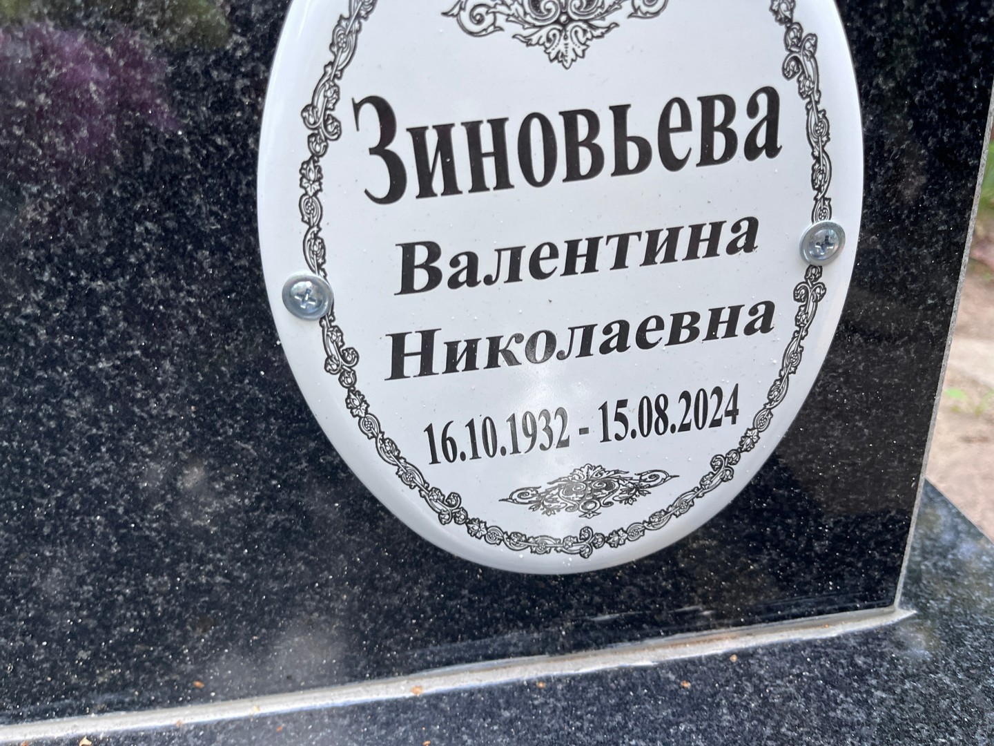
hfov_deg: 67.3
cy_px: 373
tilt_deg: -22.0
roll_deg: +6.5
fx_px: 747
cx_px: 497
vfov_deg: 53.1
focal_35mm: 26
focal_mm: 5.1
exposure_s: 1/122
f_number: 1.6
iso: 80
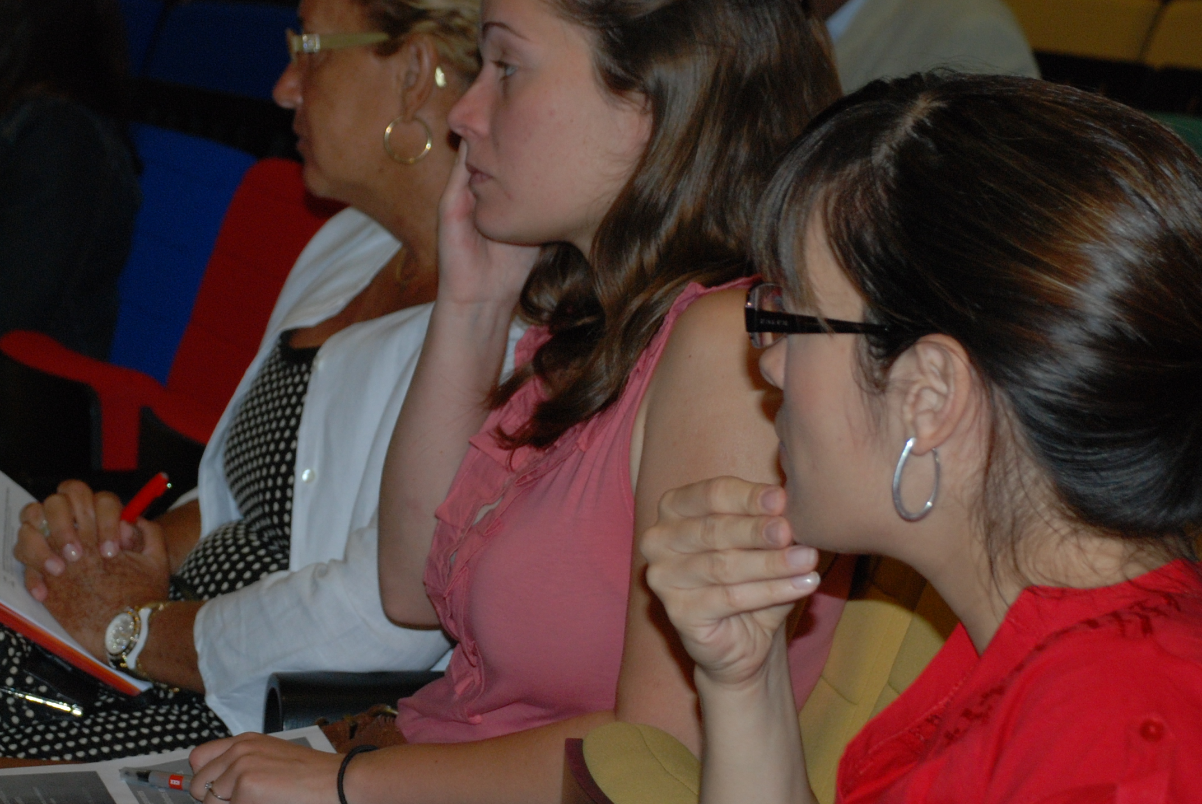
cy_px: 451
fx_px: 5248
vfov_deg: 8.8
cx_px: 382
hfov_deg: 13.0
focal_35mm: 157
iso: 320
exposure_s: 1/60
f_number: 5.3
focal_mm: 58
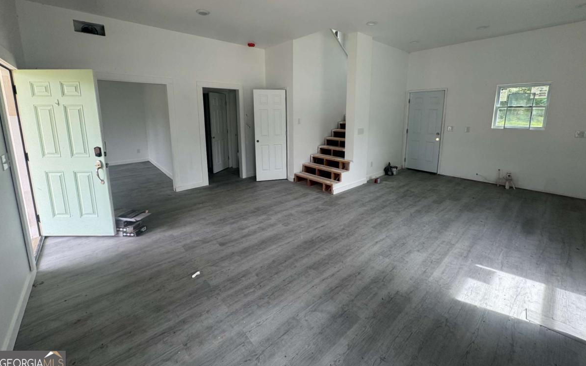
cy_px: 151
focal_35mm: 15
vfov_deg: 74.2
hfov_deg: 101.5
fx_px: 240
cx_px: 295
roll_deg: -0.5
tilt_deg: -9.0
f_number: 2.2
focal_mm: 2.22
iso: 50
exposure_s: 1/99
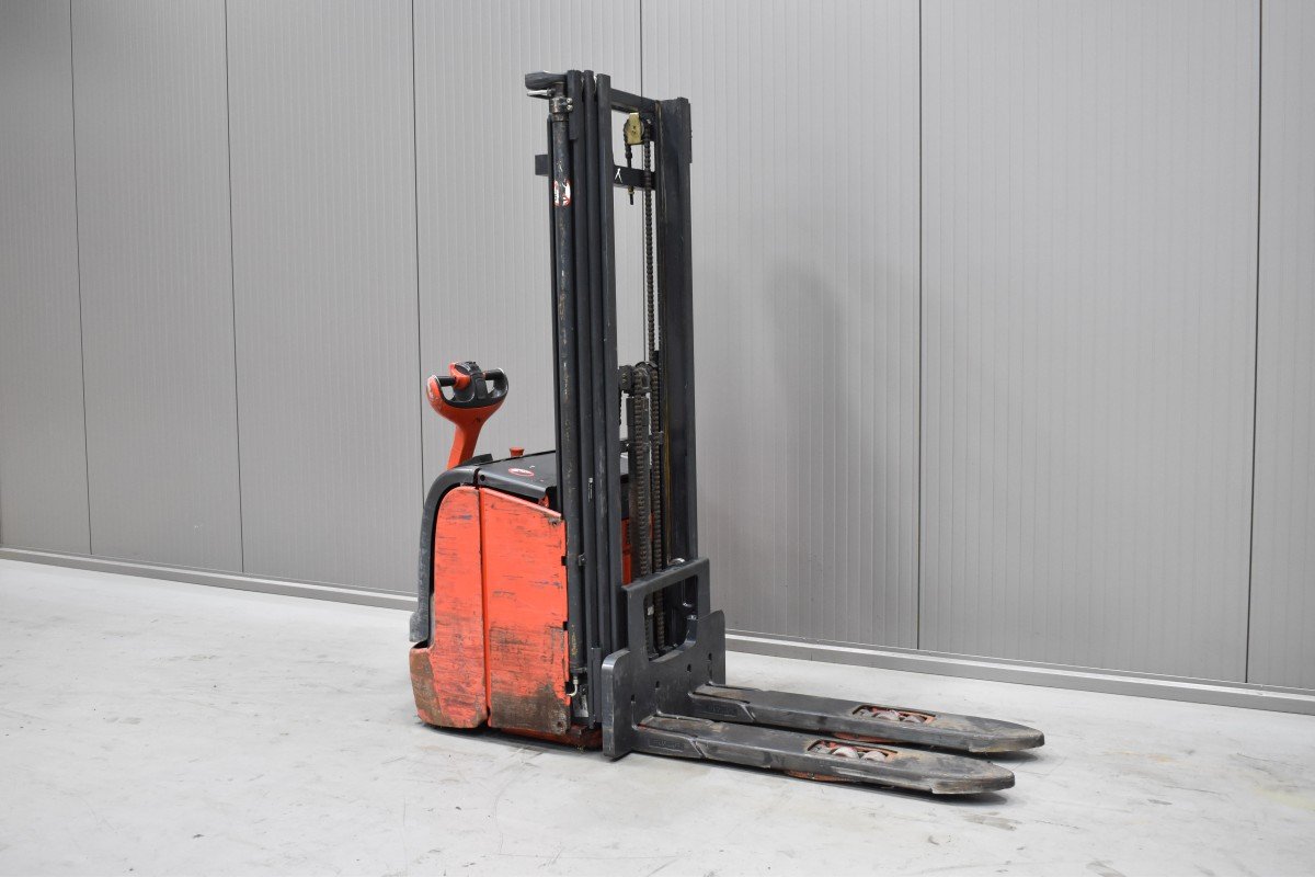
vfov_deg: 36.9
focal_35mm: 36
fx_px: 1315
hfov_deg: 53.1
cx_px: 658
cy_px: 438
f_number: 5
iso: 1250
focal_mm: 24
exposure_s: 1/30
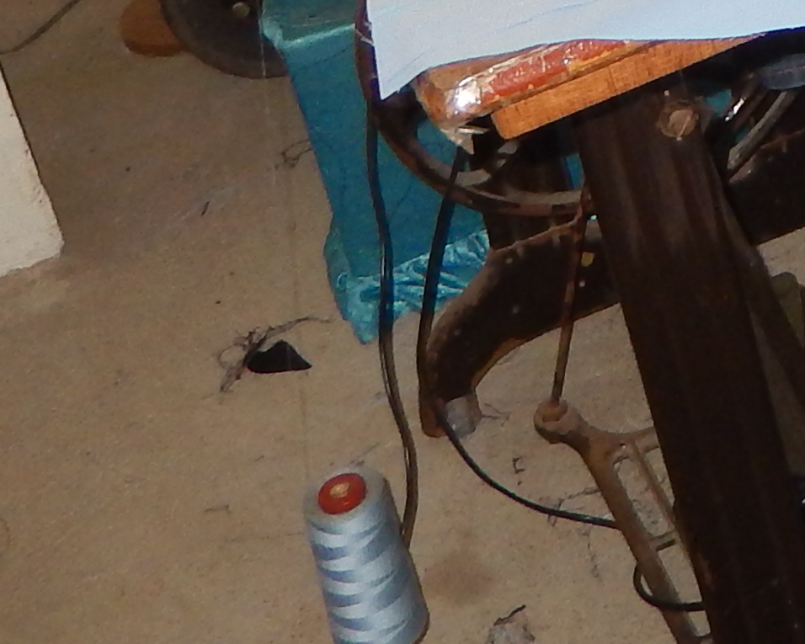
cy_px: -785
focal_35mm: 125
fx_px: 2978
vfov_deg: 10.9
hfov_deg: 14.2
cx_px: 1289
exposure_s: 1/30
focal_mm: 4.5
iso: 200
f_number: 3.4
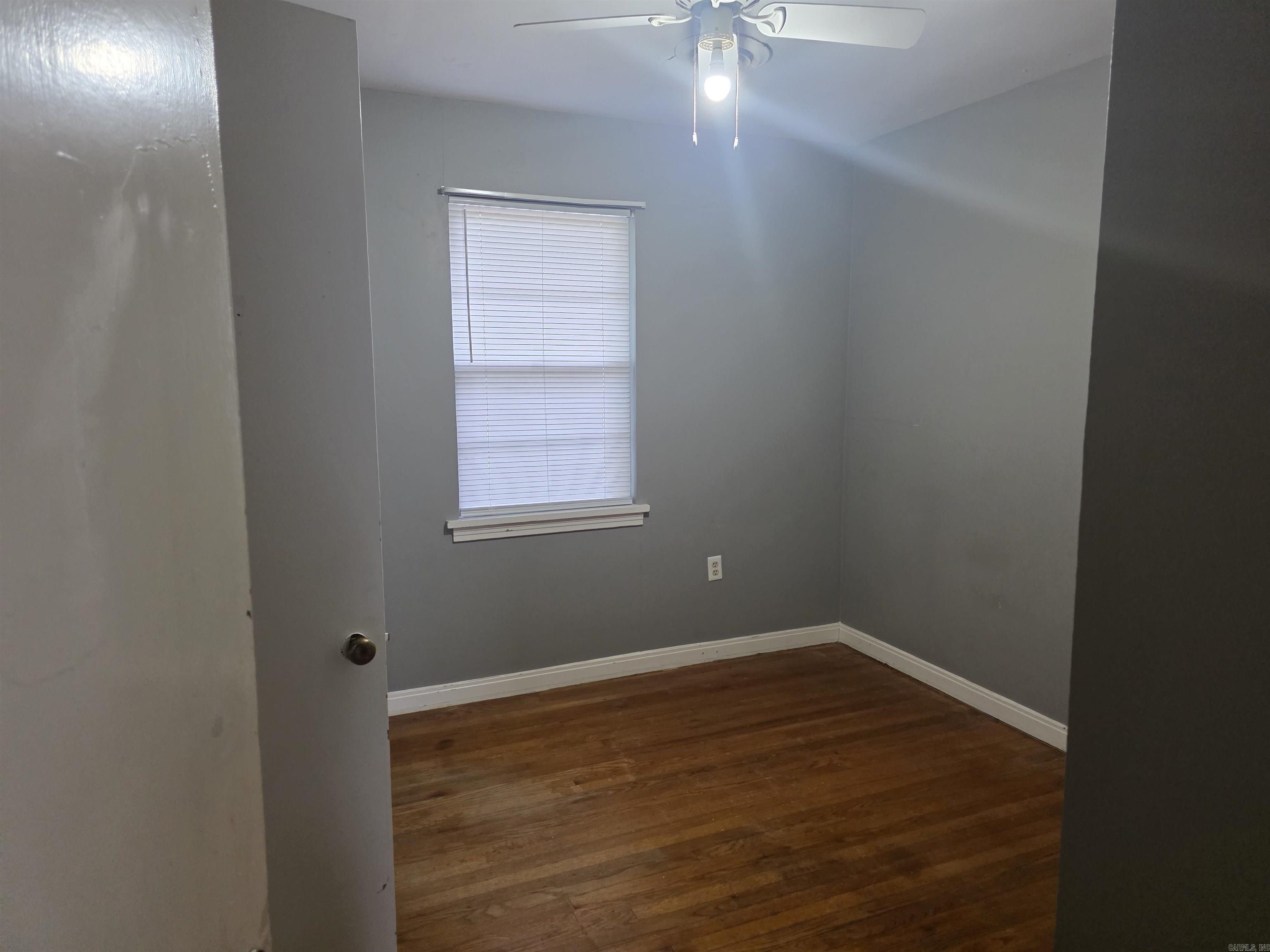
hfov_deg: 73.9
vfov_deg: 58.9
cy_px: 476
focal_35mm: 23
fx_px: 844
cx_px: 635
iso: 640
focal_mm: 6.3
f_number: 1.7
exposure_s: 1/120
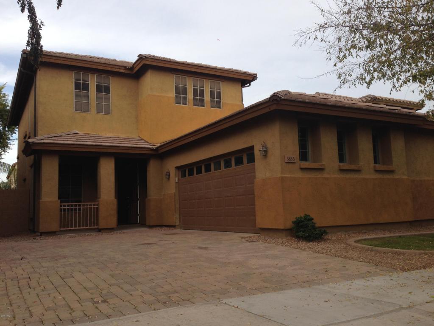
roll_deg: +0.4
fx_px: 414
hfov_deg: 55.4
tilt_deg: +7.5
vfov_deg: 42.9
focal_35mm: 33
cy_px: 163
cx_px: 217
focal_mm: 4.12
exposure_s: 1/516
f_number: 2.4
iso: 50
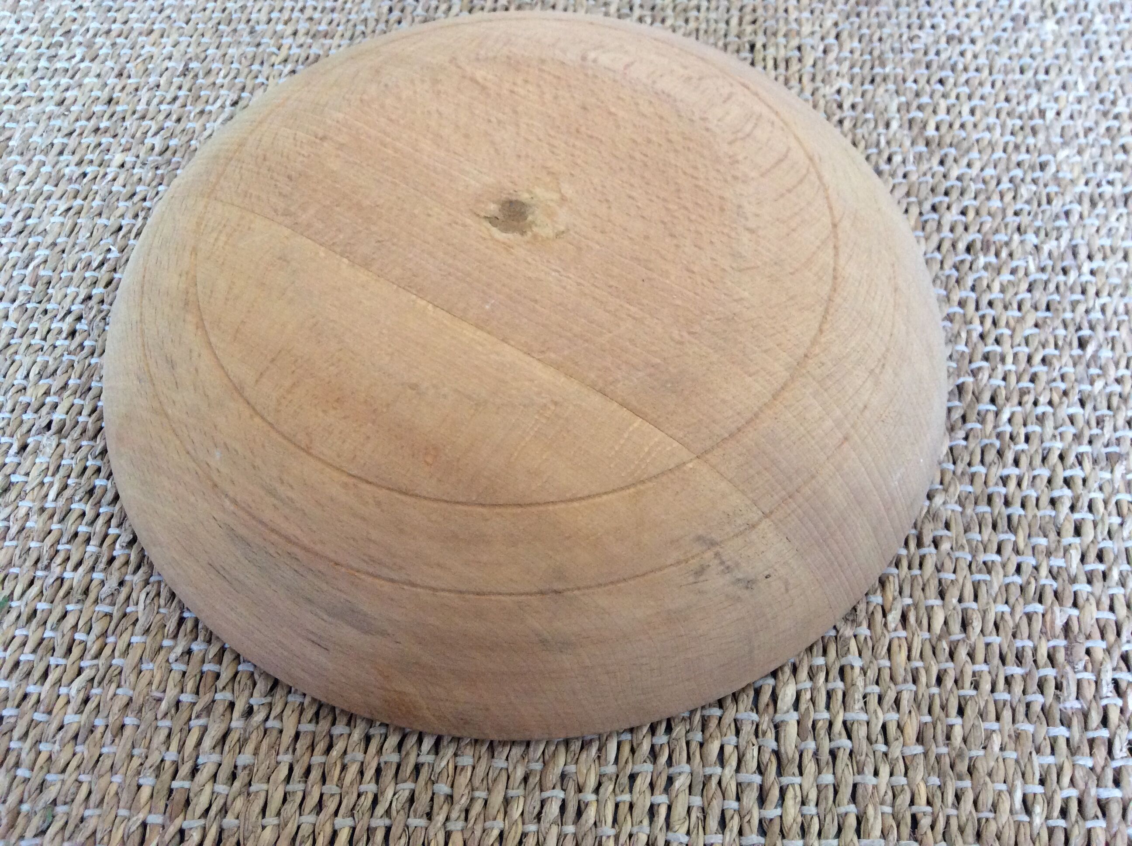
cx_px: 566
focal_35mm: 32
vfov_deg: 44.1
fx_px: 1045
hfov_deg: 56.9
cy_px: 423
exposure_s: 1/25
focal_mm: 3.3
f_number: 2.4
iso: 200
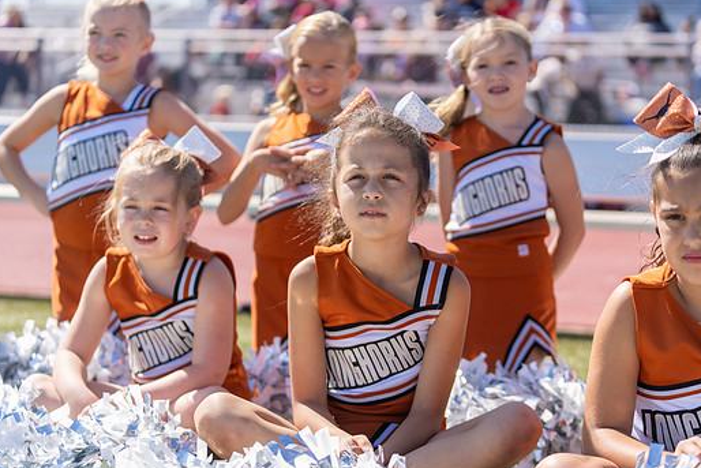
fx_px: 1539
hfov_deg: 25.7
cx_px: 387
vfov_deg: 17.3
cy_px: 235
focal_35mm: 79
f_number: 2.8
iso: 100
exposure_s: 1/1250
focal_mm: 70
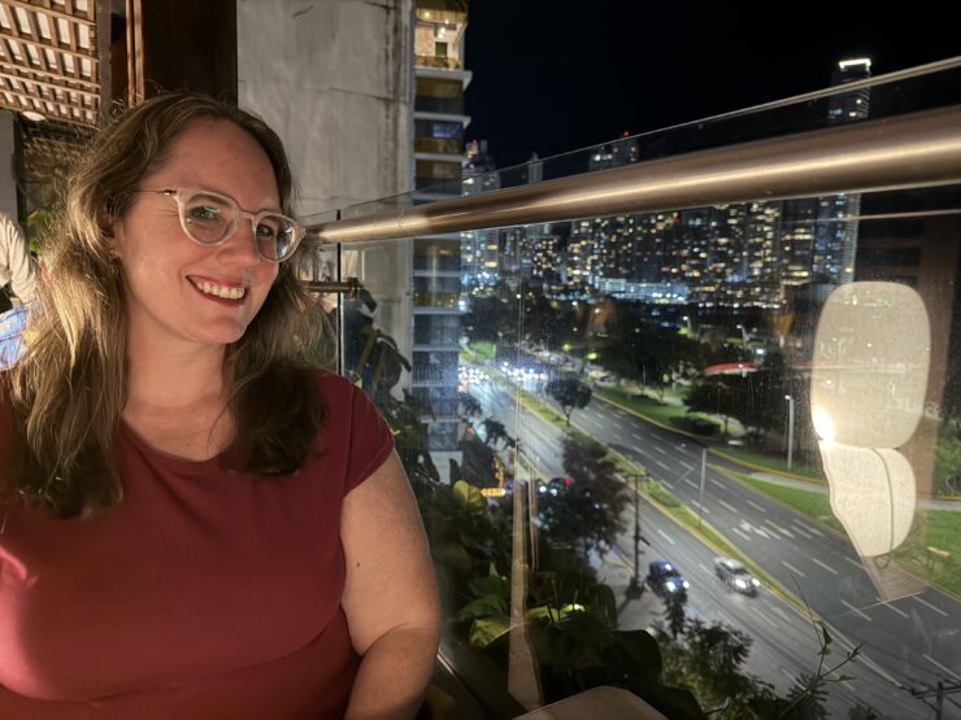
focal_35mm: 24
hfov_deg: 71.6
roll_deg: -0.4
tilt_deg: -7.0
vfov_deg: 56.8
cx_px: 480
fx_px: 666
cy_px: 360
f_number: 1.78
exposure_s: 1/20
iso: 1600
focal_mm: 6.76
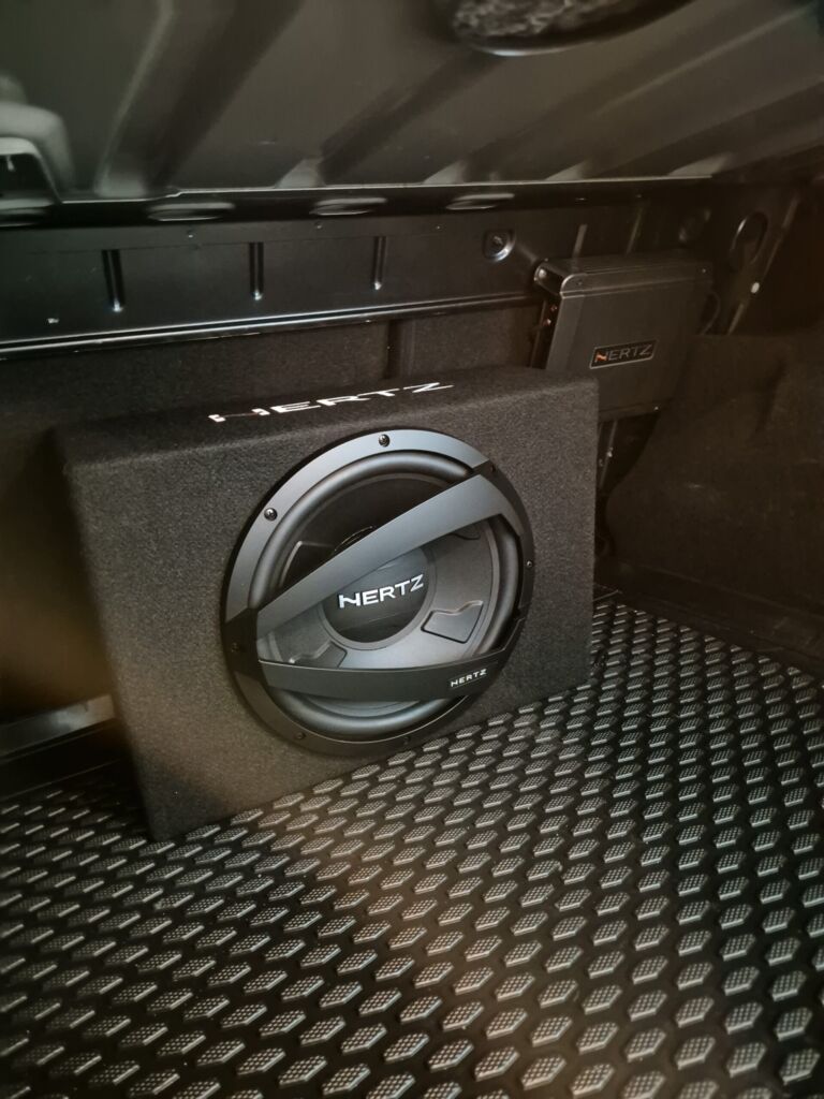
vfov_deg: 73.9
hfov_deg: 58.9
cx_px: 412
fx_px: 730
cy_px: 550
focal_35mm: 23
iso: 3200
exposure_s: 1/17
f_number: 1.8
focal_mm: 5.4
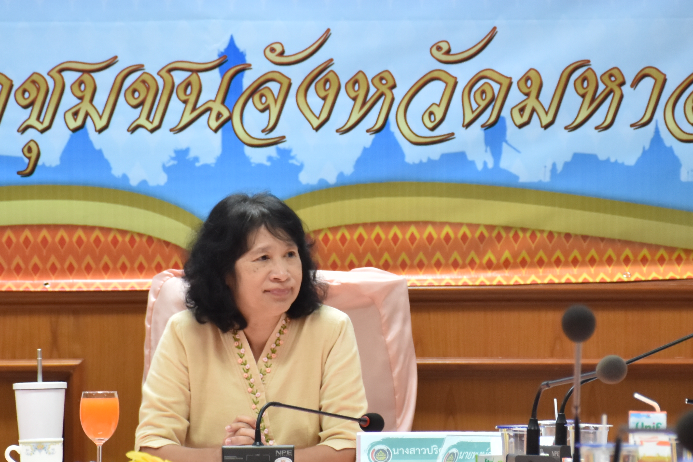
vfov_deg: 5.1
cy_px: 212
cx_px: 393
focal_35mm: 271
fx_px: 5217
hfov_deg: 7.6
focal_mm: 85
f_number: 5.3
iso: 800
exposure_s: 1/50
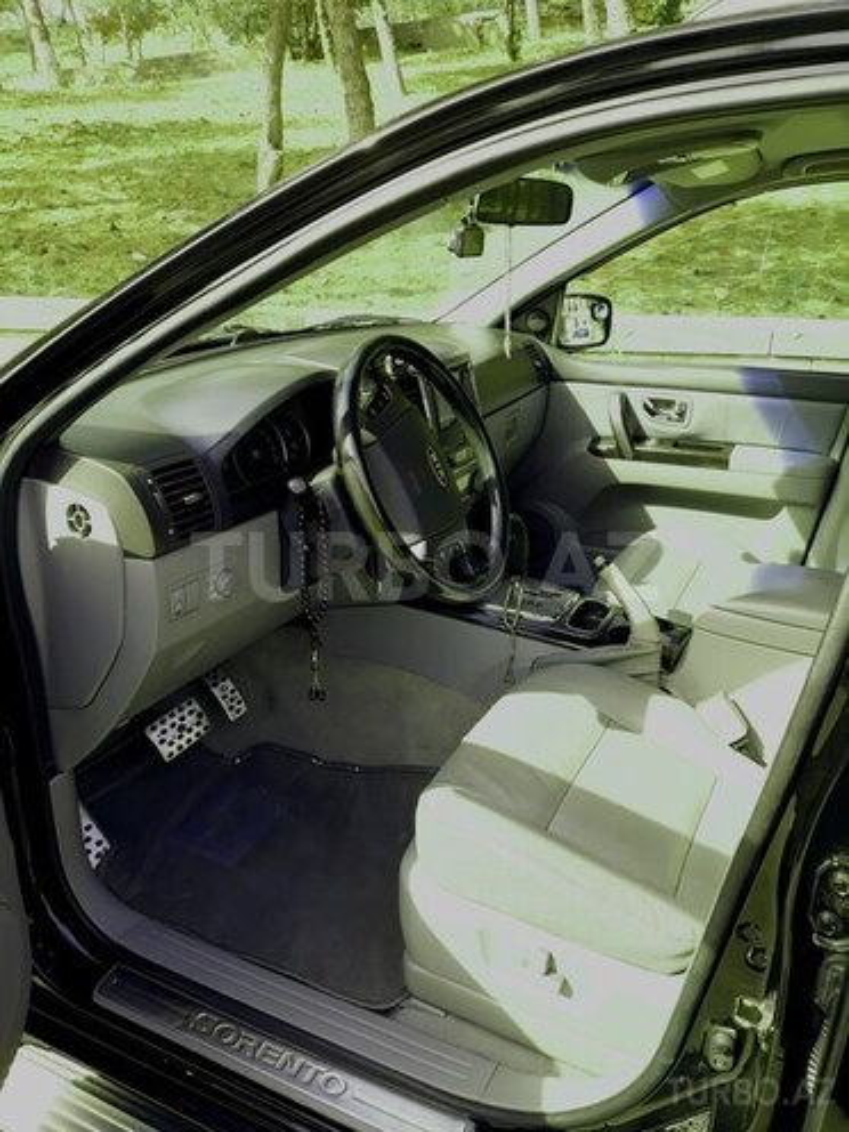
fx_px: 883
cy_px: 566
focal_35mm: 27
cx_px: 424
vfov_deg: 65.3
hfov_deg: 51.4
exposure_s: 1/199
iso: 40
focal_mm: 3.71
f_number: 1.7
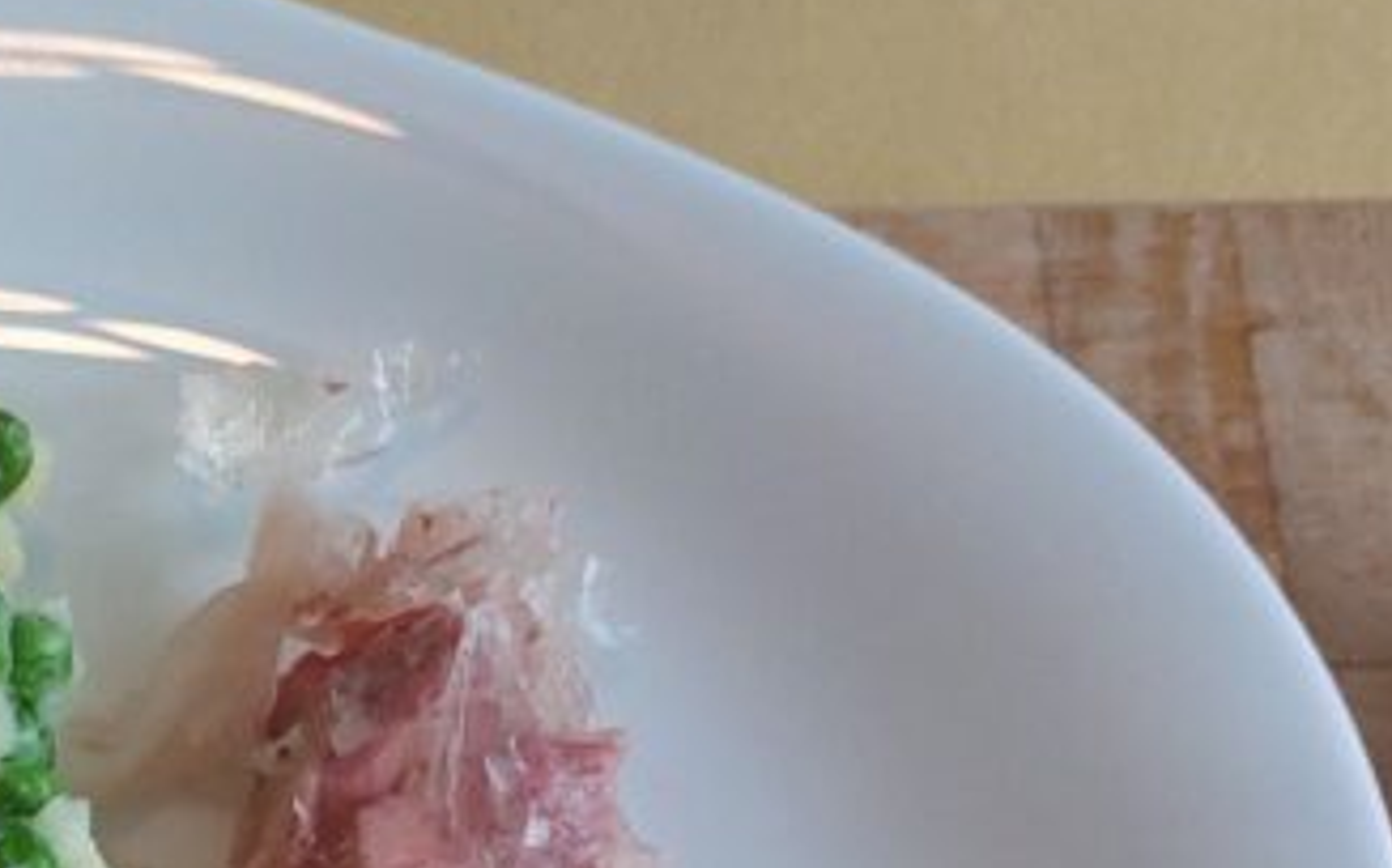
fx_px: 3147
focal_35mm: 83
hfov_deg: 24.1
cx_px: 72
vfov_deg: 14.3
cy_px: 1438
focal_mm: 5.23
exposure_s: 1/100
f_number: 1.8
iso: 200
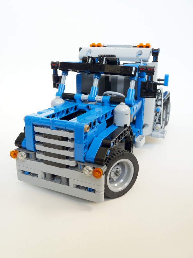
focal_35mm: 32
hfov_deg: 44.2
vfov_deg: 56.8
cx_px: 96
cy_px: 129
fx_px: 238
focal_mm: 5.8
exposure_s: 1/60
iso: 100
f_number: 3
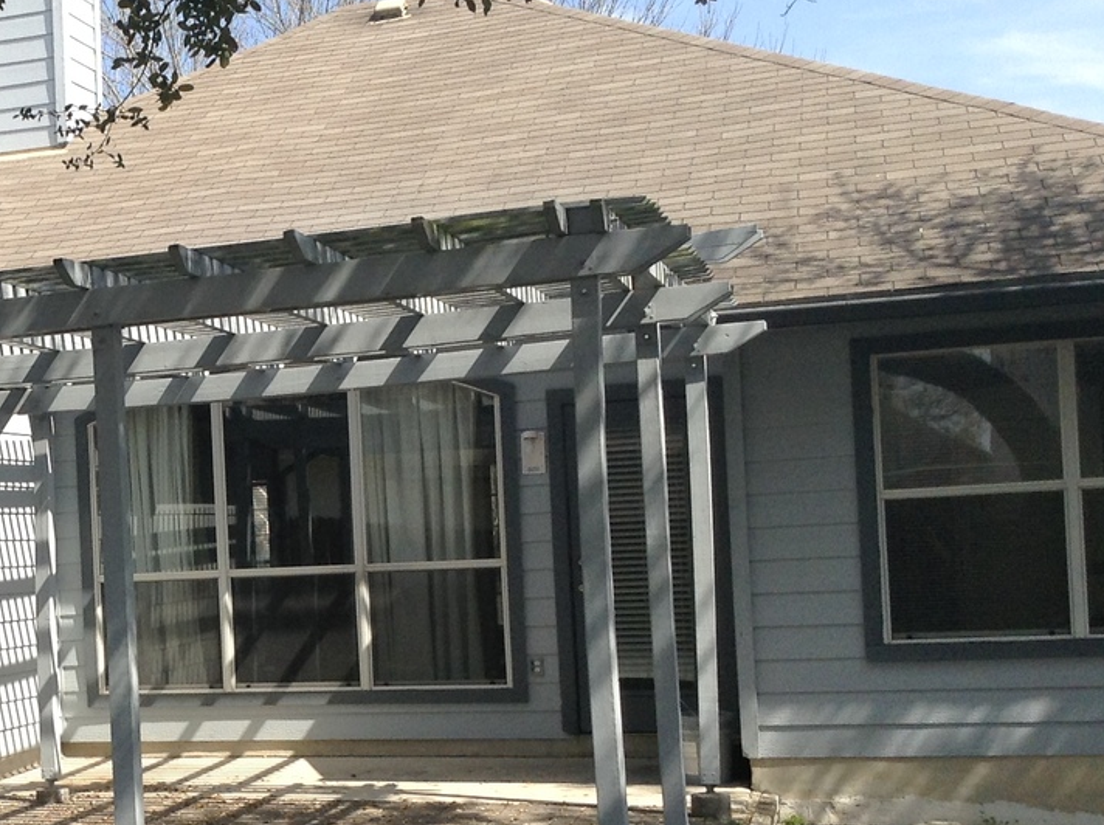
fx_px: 2134
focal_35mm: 67
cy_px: 532
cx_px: 3
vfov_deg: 21.8
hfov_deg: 27.4
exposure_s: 1/698
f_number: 2.4
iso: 25
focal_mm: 3.3
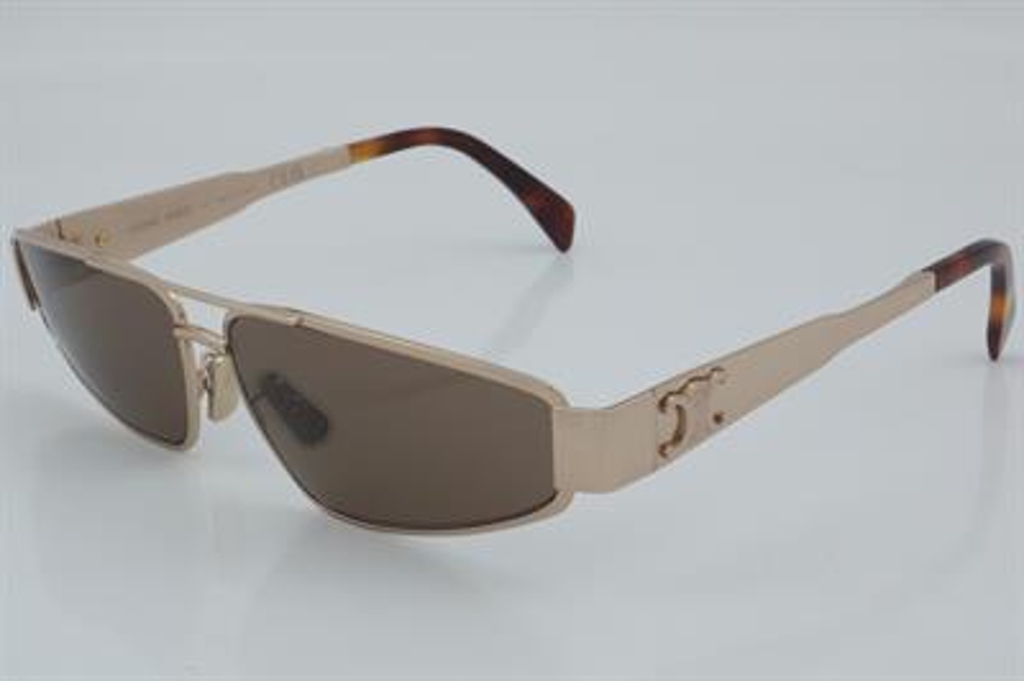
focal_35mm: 75
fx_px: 2132
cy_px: 340
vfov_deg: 18.2
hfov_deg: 27.0
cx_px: 512
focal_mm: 50
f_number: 32
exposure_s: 1/4
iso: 100
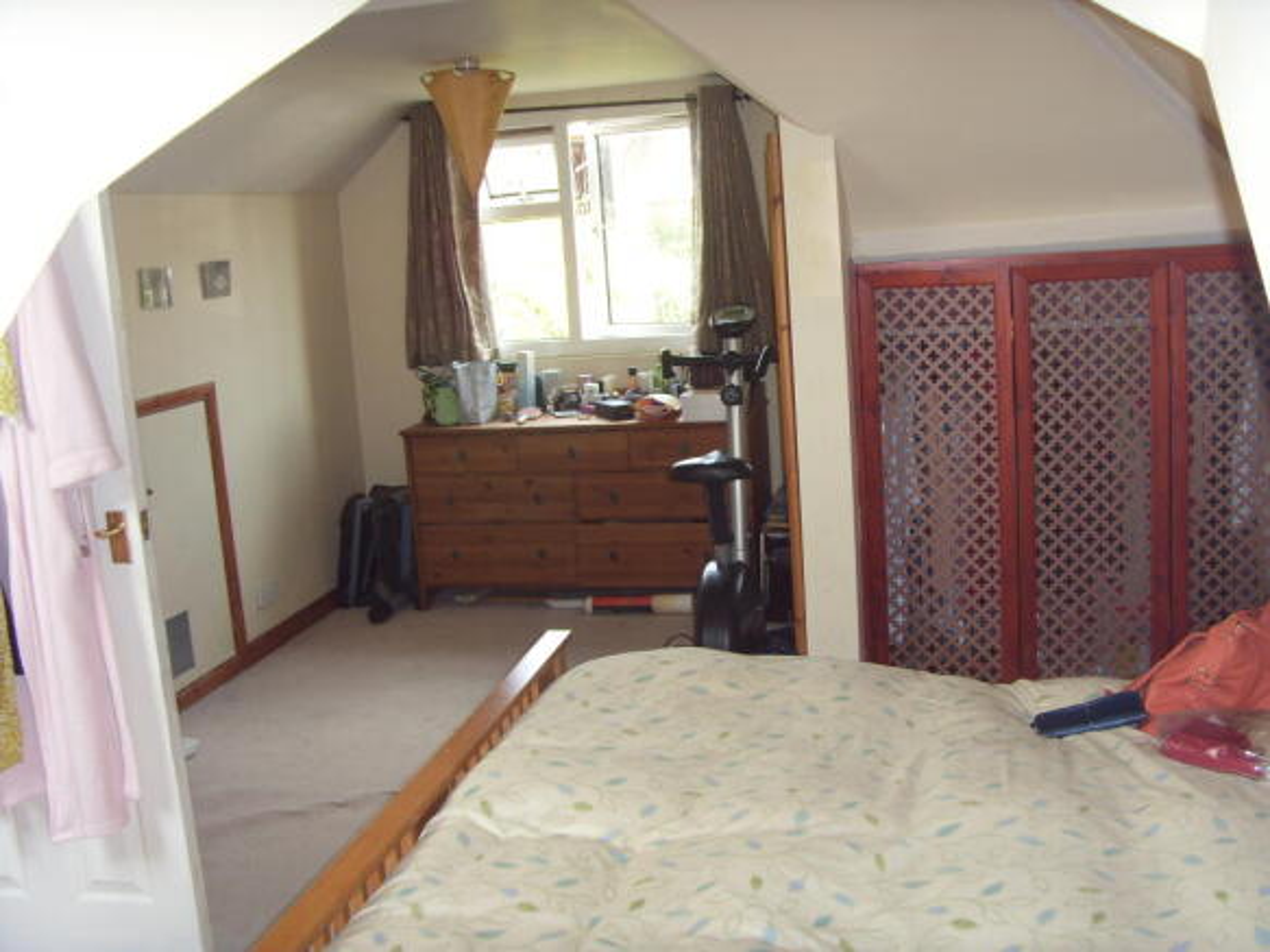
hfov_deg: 47.9
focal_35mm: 39
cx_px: 635
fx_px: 1431
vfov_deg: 36.8
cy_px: 476
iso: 160
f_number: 3.5
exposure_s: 1/45
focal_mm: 6.6
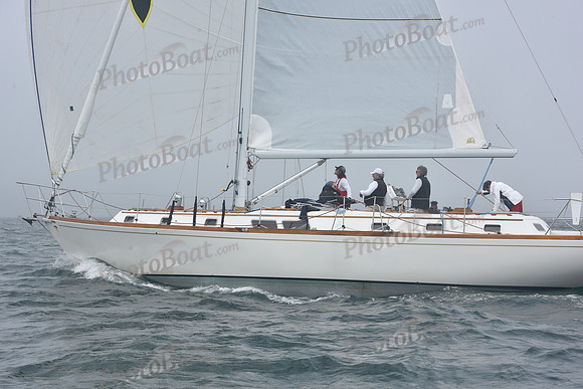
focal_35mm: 70
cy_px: 194
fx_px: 1134
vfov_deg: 19.5
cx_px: 292
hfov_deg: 28.8
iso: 250
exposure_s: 1/800
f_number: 10
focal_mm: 70
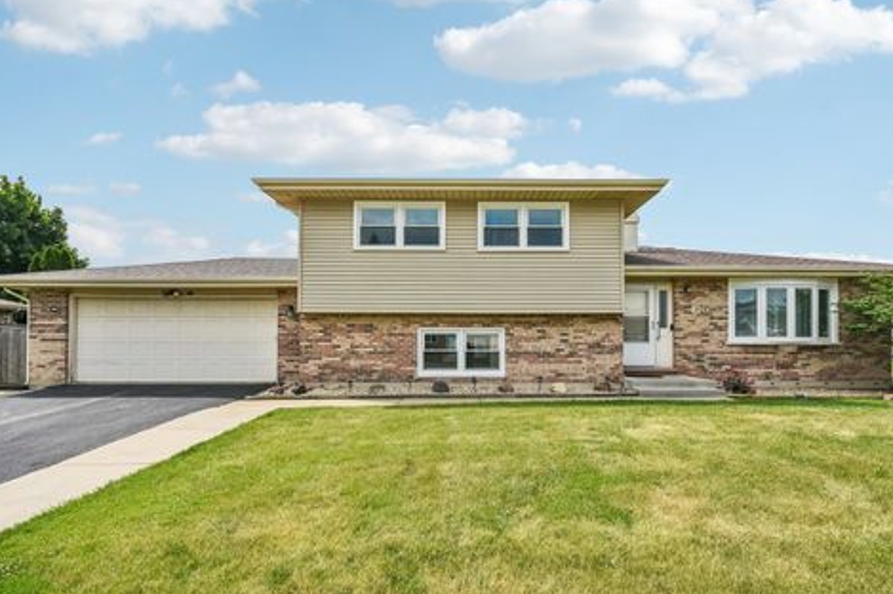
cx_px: 465
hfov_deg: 96.7
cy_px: 306
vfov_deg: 73.6
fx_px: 397
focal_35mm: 16
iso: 320
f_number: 8
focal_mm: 10
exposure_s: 1/800
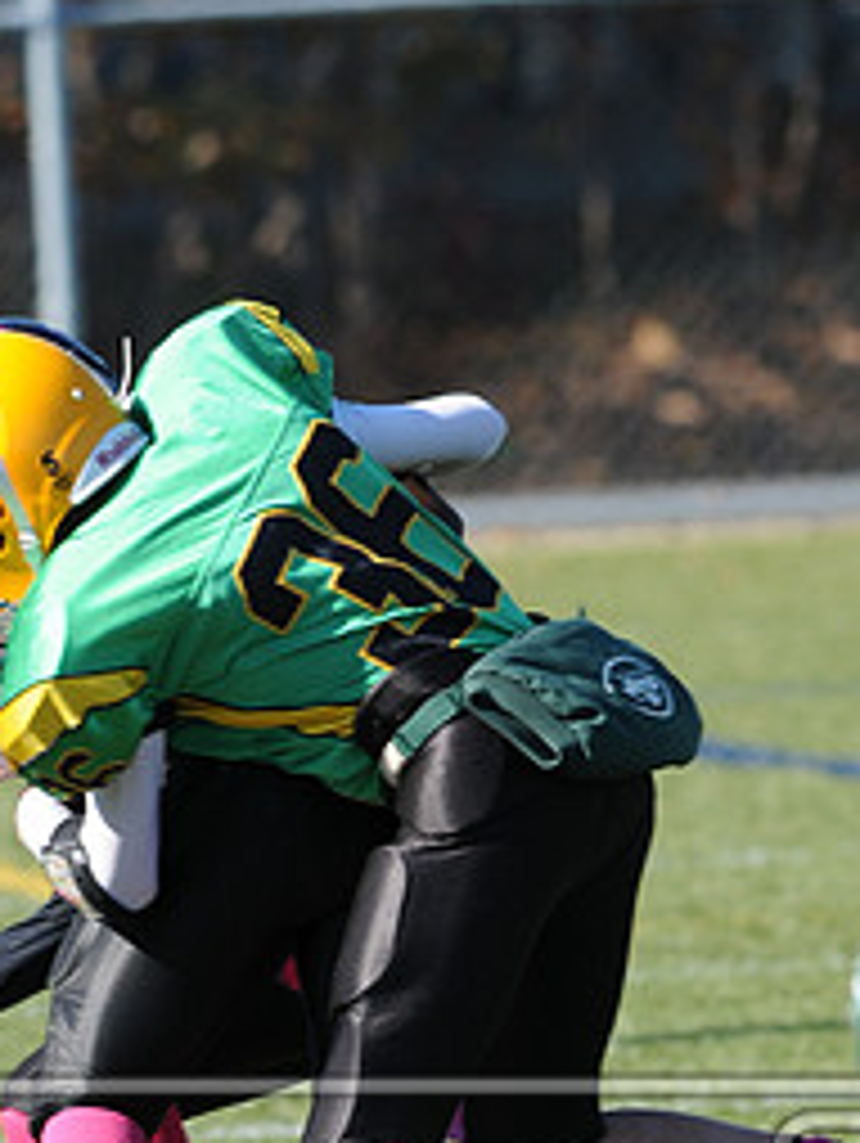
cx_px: 444
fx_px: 32607
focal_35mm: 986
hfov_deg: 1.5
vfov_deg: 2.0
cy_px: 1287
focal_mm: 300
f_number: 6.3
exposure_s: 1/500
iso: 200
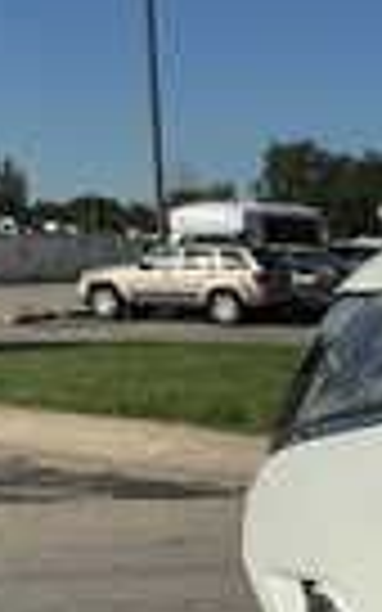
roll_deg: -0.3
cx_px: 652
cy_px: 585
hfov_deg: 13.7
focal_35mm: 87
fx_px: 1449
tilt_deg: -10.4
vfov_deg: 23.0
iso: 25
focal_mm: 3
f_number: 1.8
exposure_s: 1/5814
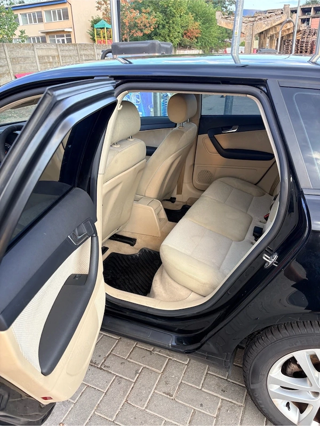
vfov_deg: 67.3
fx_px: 320
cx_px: 160
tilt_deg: -25.4
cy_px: 213
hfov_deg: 53.1
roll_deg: +2.5
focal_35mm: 26
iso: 80
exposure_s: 1/122
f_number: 1.6
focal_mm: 5.96
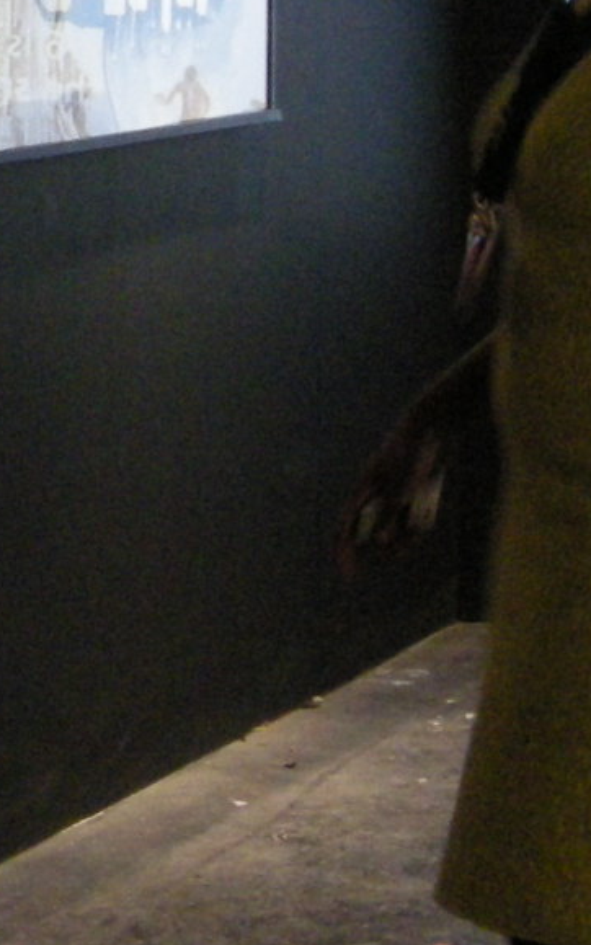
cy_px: -72
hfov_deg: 7.8
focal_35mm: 166
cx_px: -180
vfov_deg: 12.4
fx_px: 4277
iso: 400
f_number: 2.7
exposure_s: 1/15.5
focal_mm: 7.5
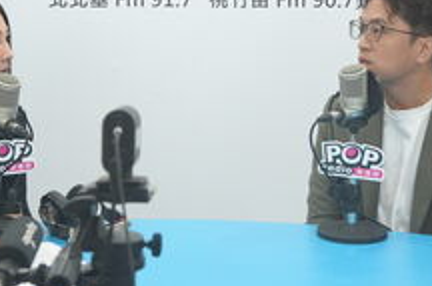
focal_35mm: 89
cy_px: 34
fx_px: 1066
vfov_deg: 15.1
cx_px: 208
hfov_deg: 22.9
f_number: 5
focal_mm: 32
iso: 800
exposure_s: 1/125
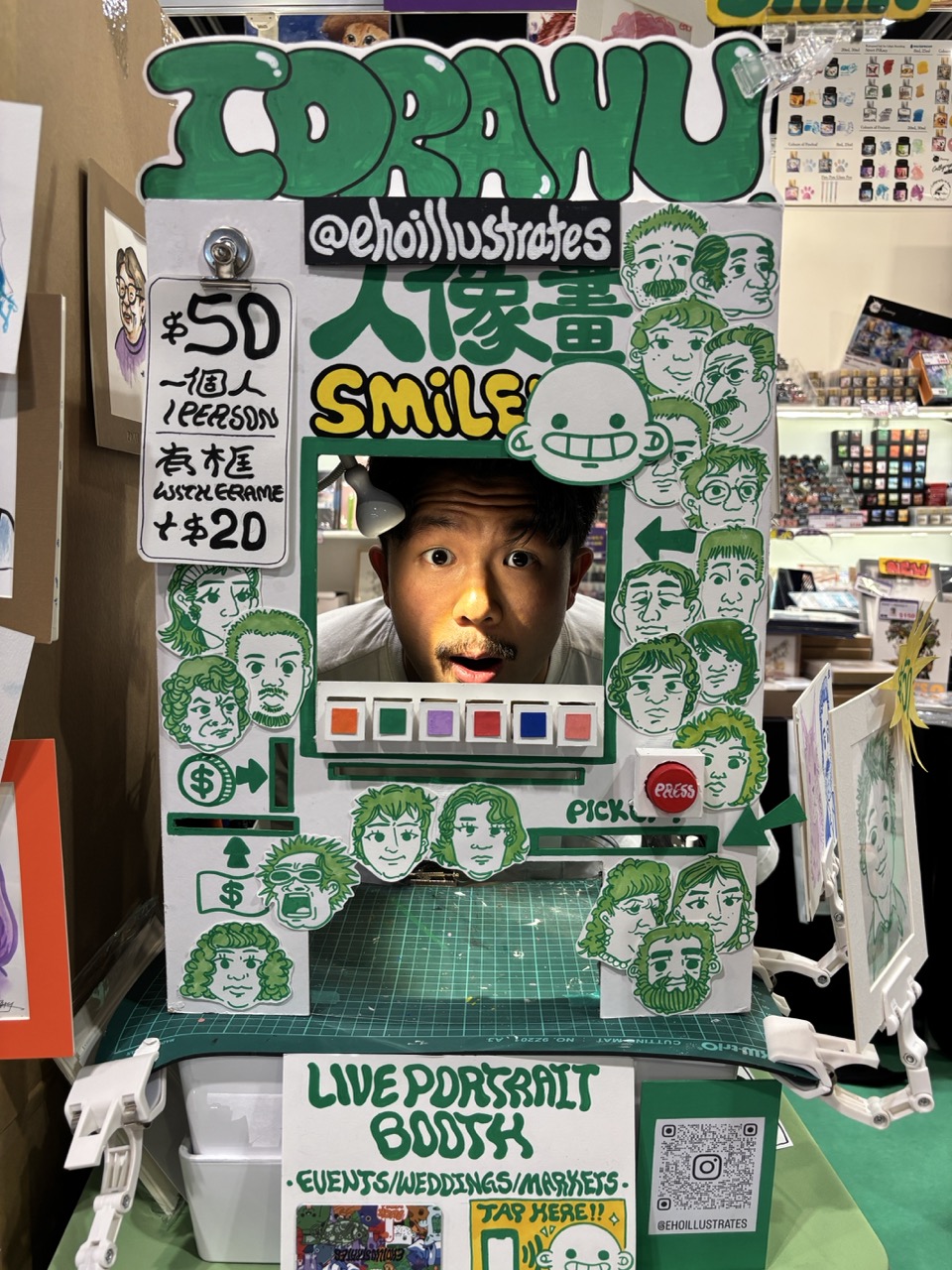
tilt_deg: -6.6
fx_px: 953
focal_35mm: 26
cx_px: 476
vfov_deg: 67.3
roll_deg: -1.2
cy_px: 635
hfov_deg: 53.1
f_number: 1.6
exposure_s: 1/100
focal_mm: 5.96
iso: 100
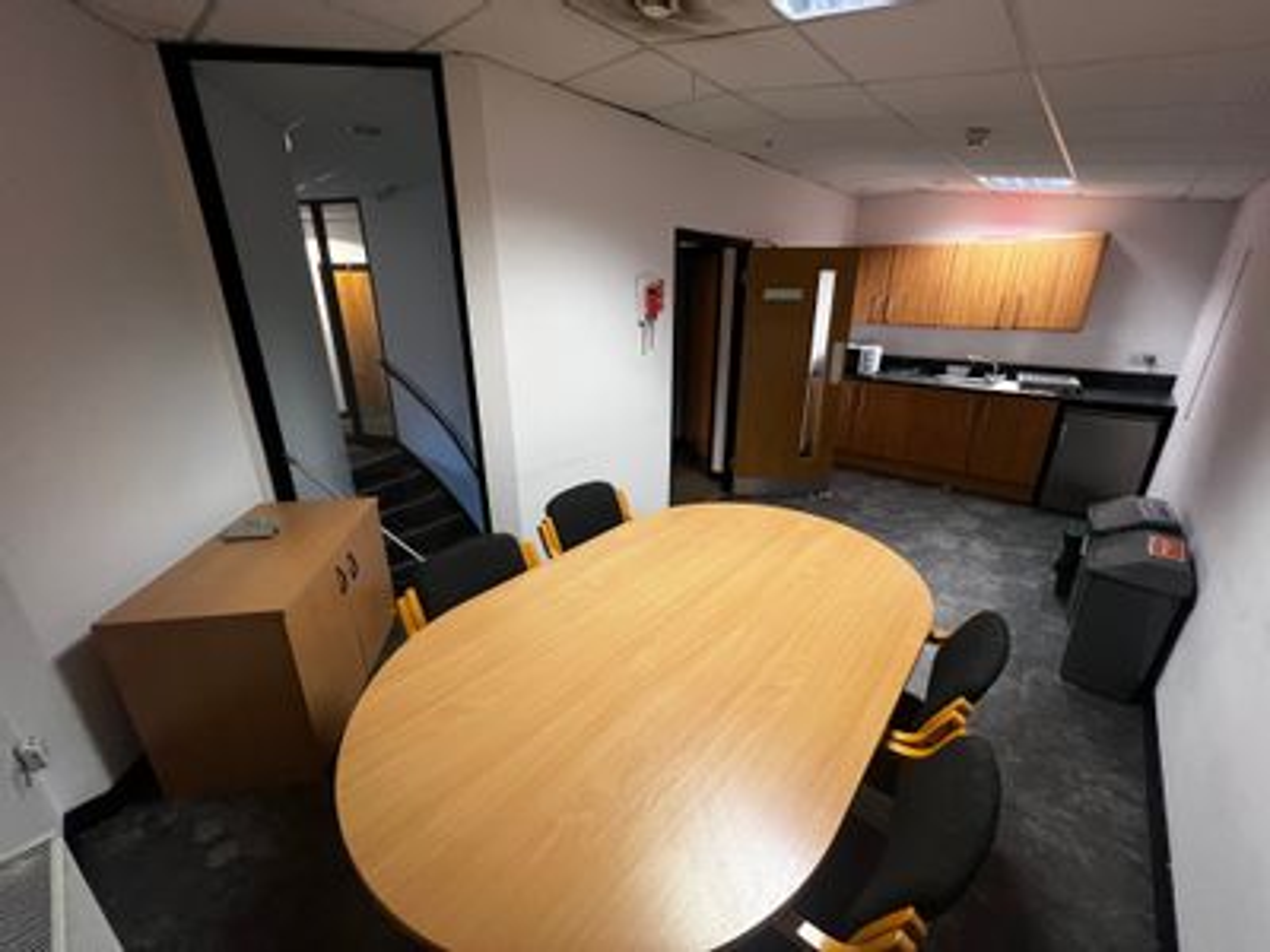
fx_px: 477
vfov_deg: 89.9
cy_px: 476
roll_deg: +0.0
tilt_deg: -19.6
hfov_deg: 106.2
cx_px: 635
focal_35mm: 13
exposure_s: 1/50
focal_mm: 1.57
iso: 320
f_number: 1.8
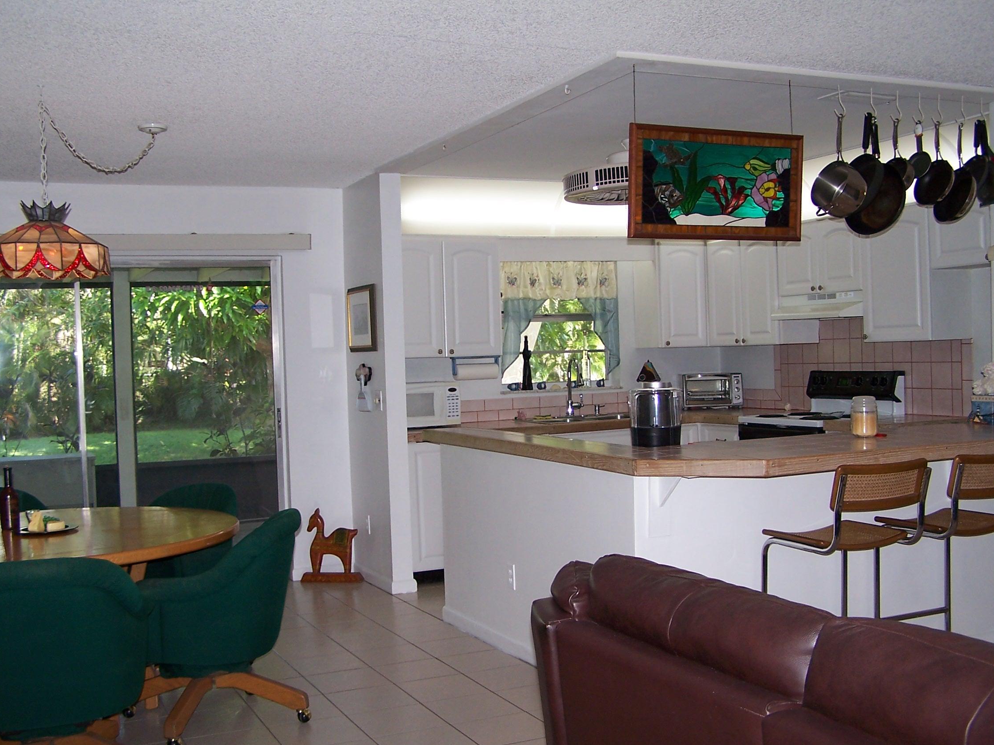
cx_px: 505
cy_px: 374
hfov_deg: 45.8
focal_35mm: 41
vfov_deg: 35.1
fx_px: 1177
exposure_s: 1/60
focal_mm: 6.7
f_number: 2.8
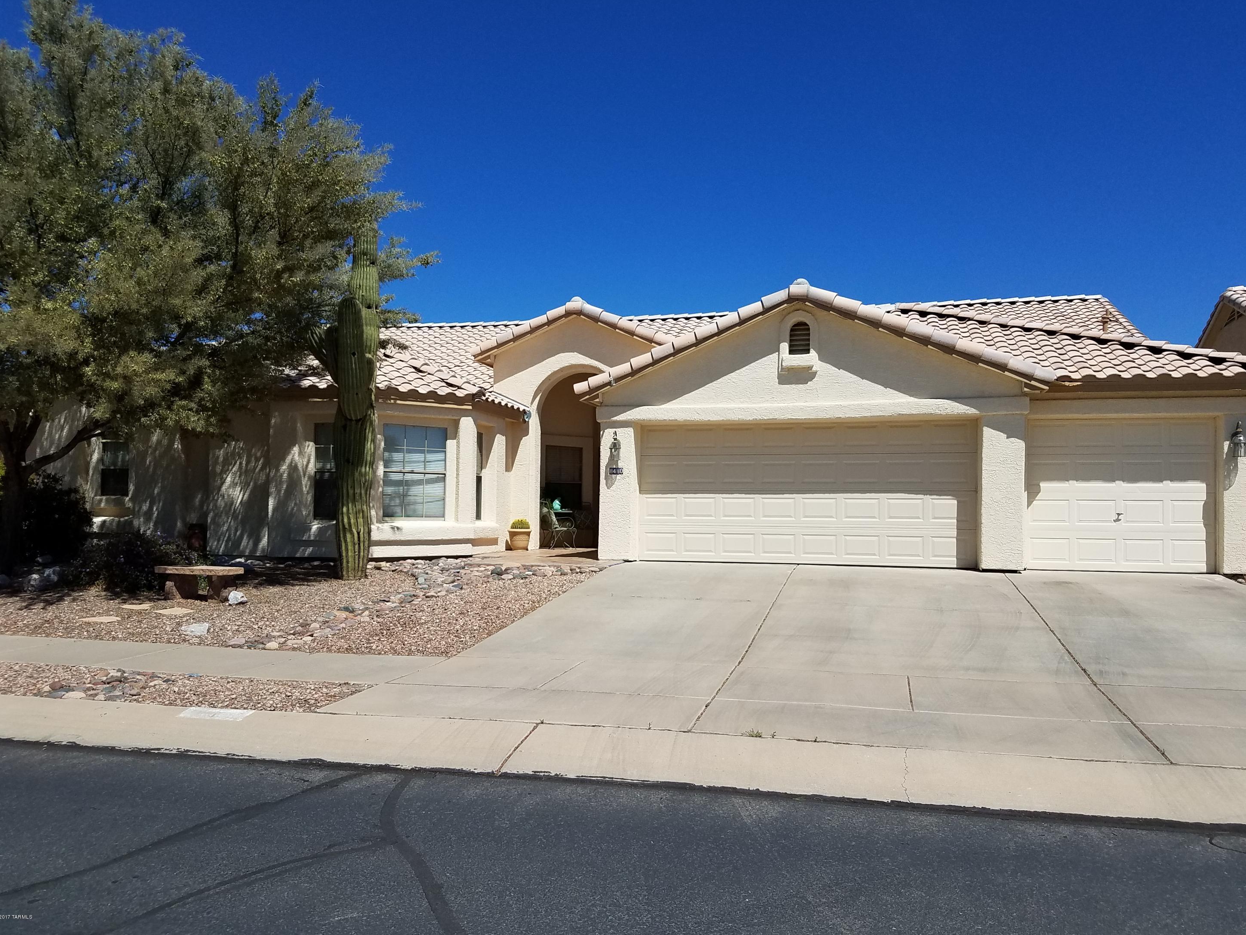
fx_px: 972
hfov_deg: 65.3
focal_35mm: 27
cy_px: 462
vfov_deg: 51.4
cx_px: 639
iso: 40
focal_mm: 4.2
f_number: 1.7
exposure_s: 1/4112
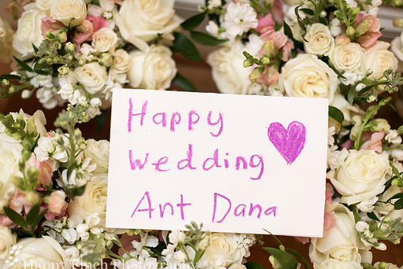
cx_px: 211
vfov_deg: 25.5
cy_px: 142
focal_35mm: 53
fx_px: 593
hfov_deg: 37.5
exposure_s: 1/160
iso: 400
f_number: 1.8
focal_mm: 50
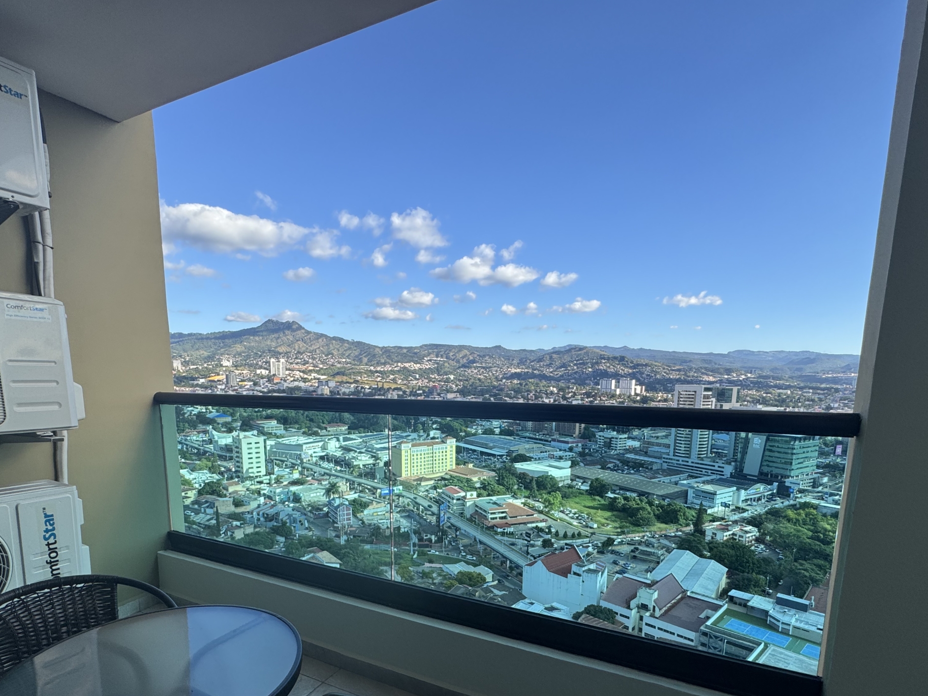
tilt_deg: -10.1
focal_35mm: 19
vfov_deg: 66.9
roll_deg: -0.3
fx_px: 509
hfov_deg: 84.6
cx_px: 454
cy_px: 461
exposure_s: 1/921
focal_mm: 2.22
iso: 40
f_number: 2.2
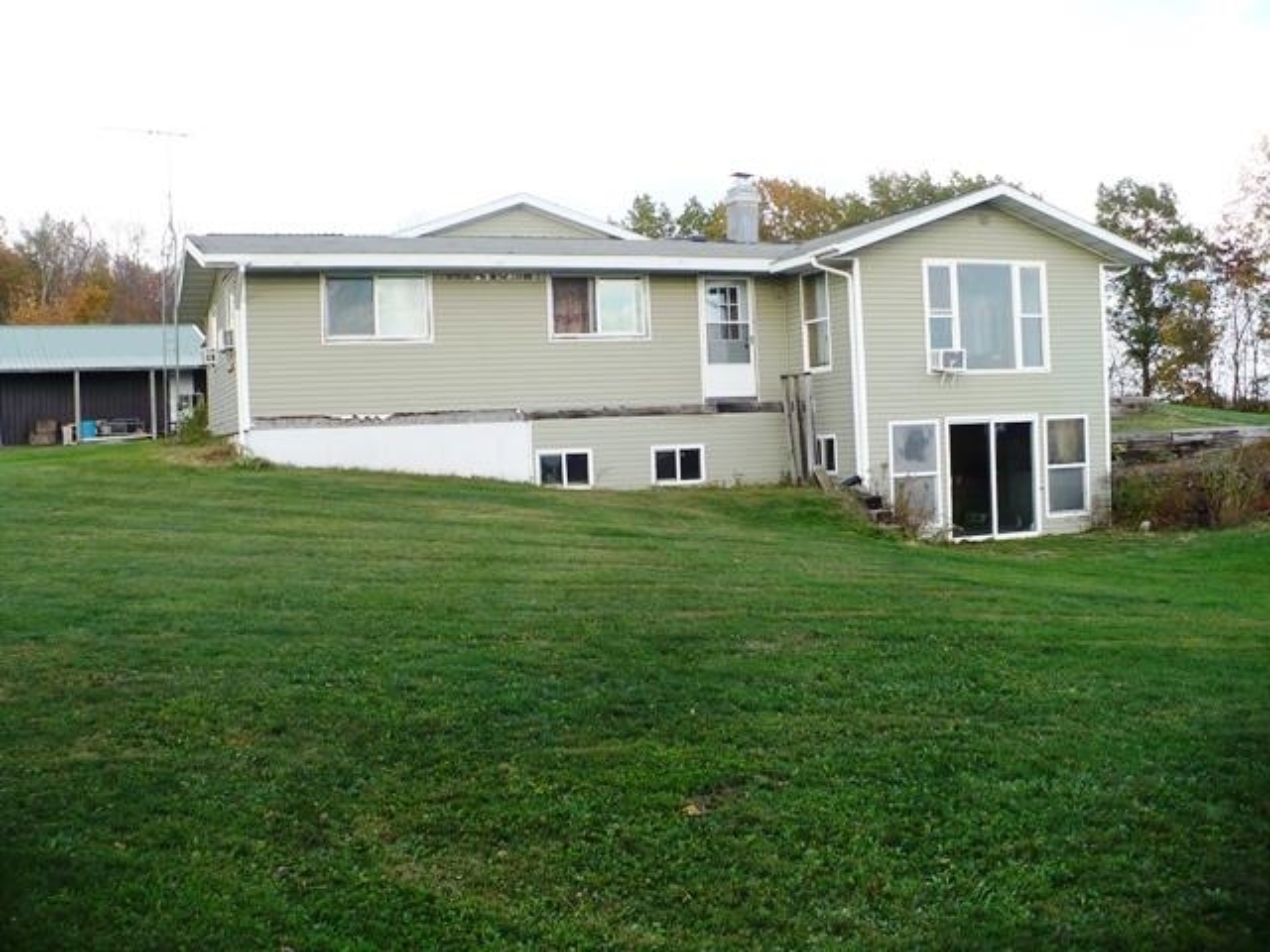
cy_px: 476
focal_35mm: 37
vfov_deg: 38.7
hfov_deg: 50.1
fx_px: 1357
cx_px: 635
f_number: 2.8
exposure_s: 1/250
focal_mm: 6.1
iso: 100
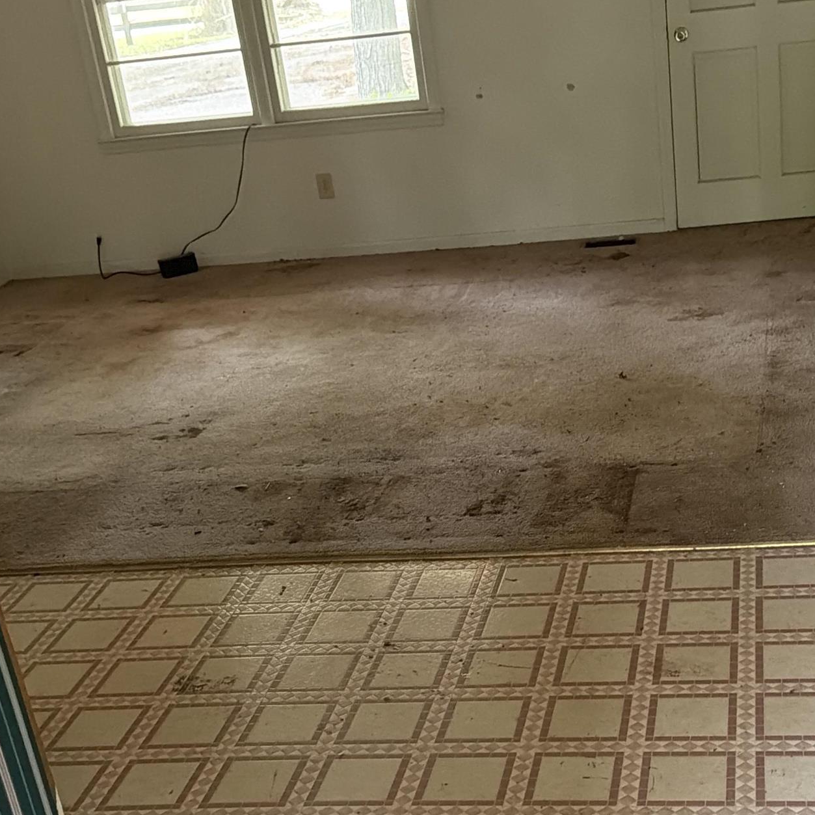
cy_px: 528
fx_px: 1385
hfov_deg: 32.7
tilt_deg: -21.8
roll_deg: +5.7
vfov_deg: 32.6
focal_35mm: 52
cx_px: 500
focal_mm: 6.76
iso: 800
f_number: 1.78
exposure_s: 1/46
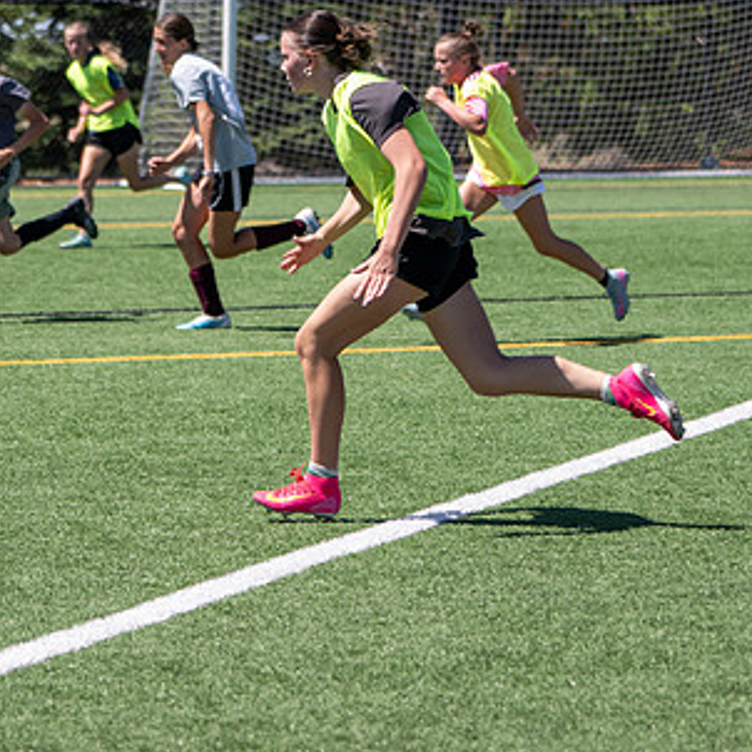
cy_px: 167
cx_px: 301
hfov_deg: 11.2
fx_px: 3834
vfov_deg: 11.2
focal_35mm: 156
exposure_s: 1/800
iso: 50
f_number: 2.8
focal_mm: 70
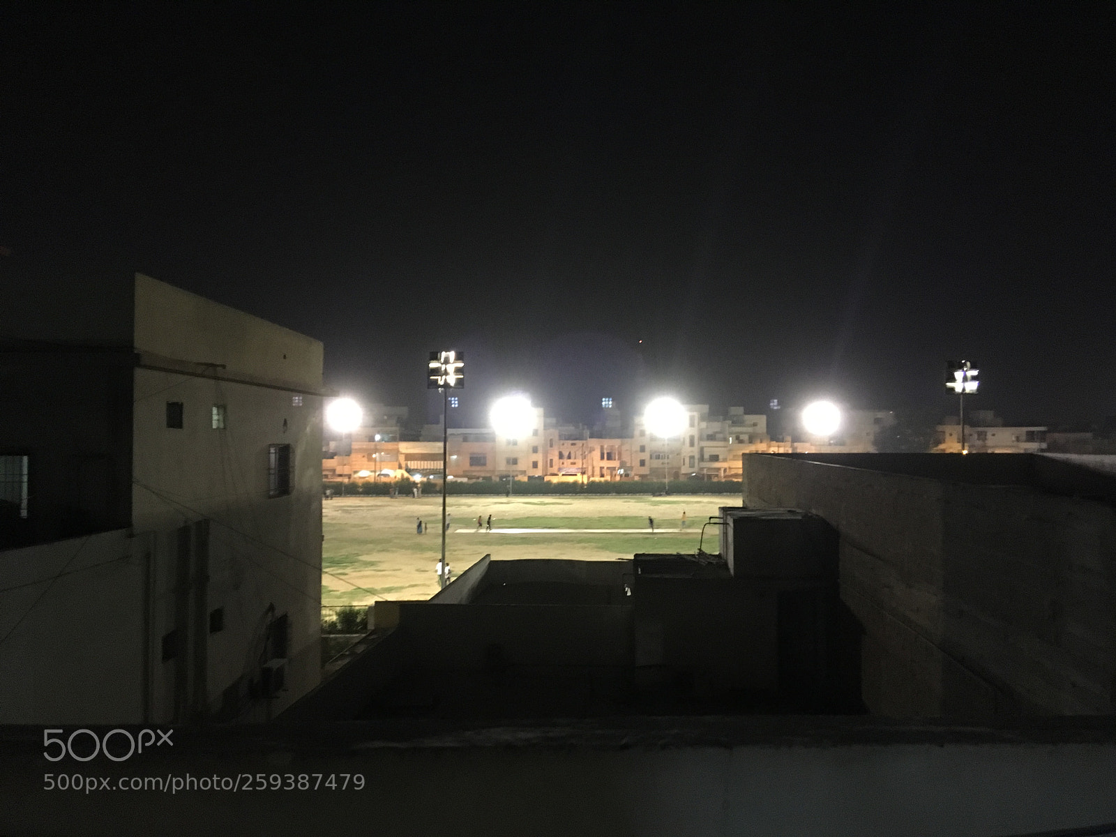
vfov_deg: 48.2
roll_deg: -0.6
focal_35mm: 29
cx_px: 558
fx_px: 935
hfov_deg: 61.7
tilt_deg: -0.6
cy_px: 418
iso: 500
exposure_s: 1/17
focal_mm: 4.15
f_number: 2.2
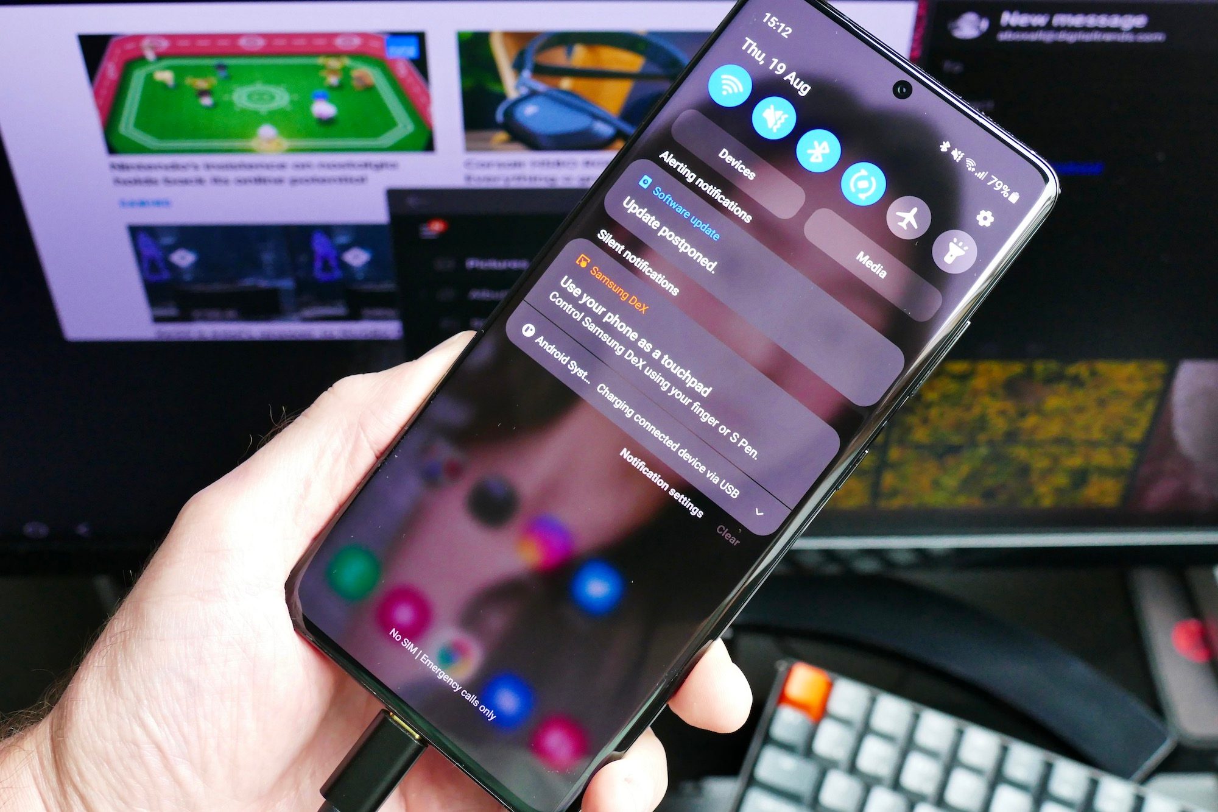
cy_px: 406
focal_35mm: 45
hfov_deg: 43.6
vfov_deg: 29.9
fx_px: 1522
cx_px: 609
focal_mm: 16.49
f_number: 4
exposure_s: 1/80
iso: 1000
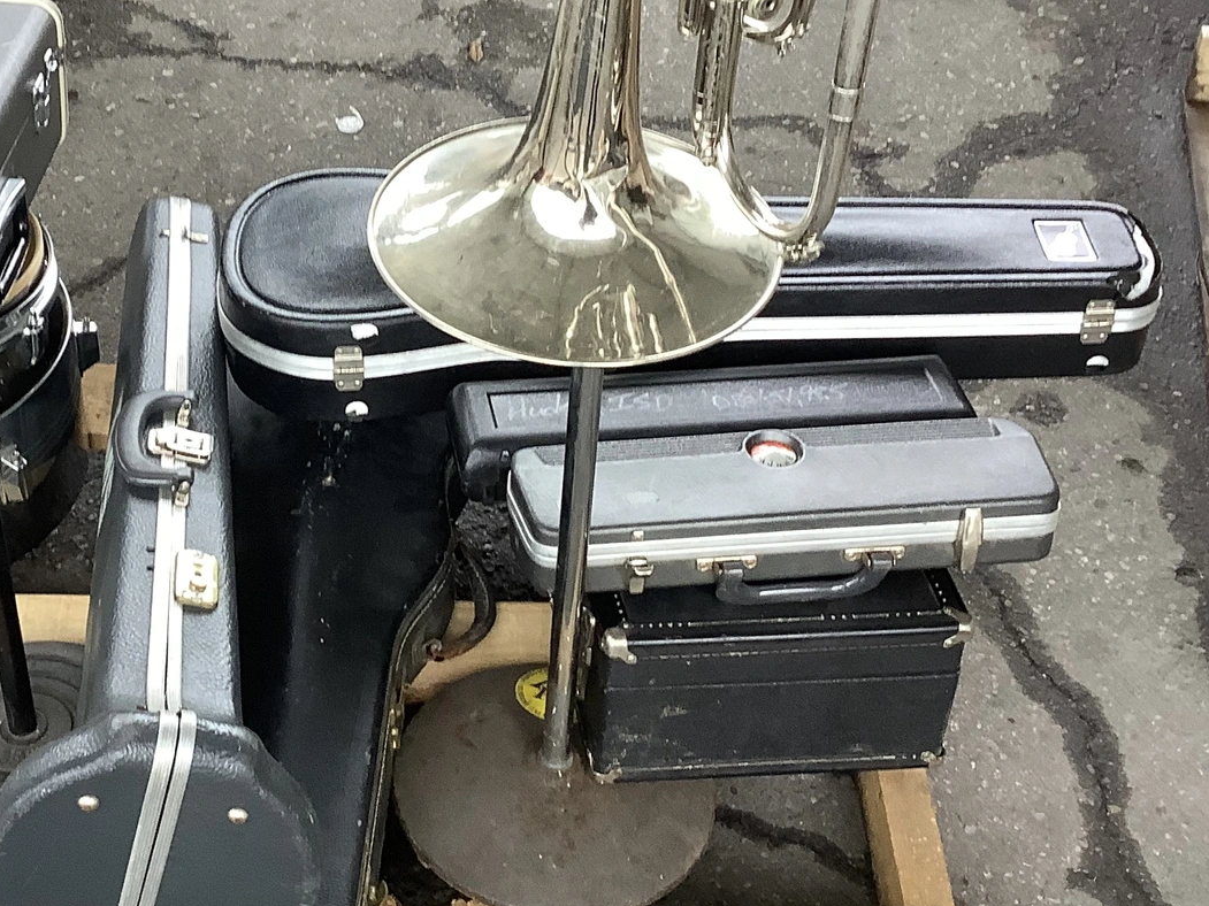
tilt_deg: -40.6
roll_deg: +1.9
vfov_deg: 24.8
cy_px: 374
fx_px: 2060
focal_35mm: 59
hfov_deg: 32.3
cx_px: 373
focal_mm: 3.3
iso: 100
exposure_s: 1/60
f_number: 2.4
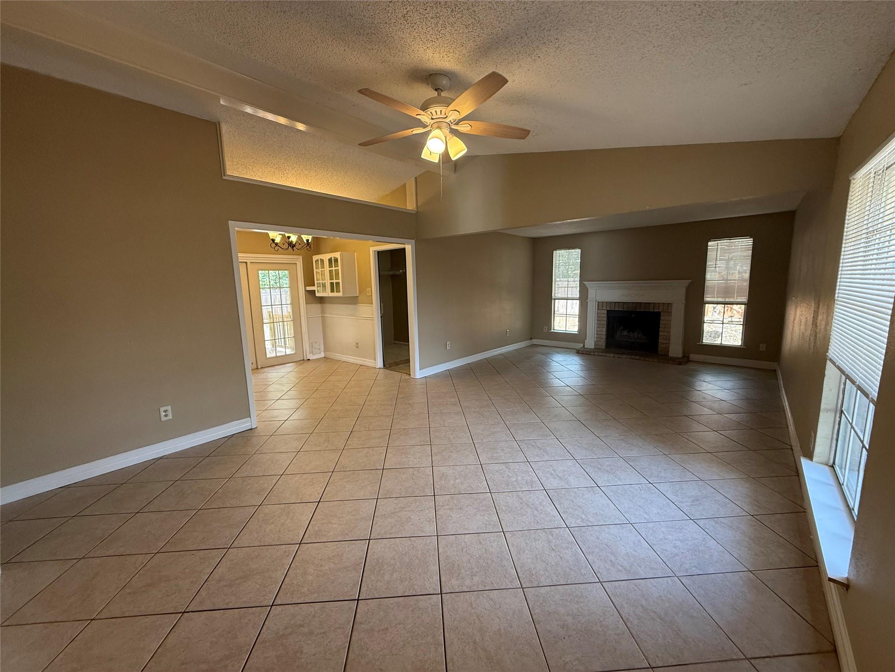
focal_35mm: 14
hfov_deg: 102.1
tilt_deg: -8.1
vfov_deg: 85.7
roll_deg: +1.3
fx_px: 362
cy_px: 336
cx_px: 448
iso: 250
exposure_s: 1/120
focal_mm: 2.22
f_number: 2.2
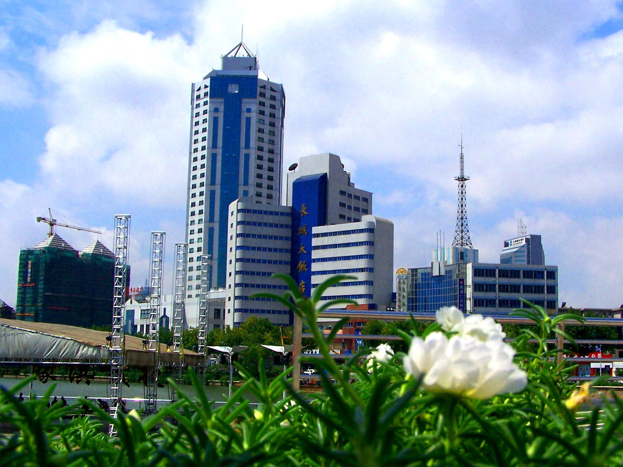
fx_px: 864
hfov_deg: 39.4
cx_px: 392
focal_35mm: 48
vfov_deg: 30.3
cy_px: 233
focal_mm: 6.3
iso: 80
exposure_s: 1/1000
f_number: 5
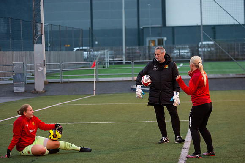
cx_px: 122
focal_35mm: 135
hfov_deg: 15.1
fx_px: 921
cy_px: 82
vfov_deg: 10.1
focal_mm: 130
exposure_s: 1/640
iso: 6400
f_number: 3.2
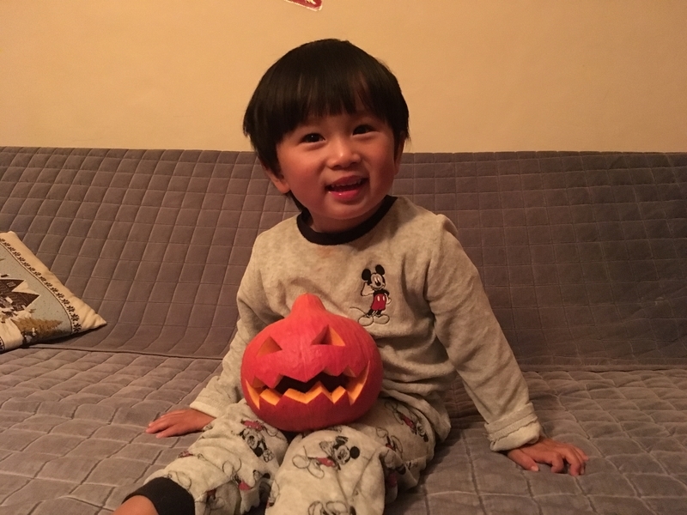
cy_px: 258
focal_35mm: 29
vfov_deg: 48.2
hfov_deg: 61.7
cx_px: 344
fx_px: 576
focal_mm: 4.15
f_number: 2.2
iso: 800
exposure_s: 1/17
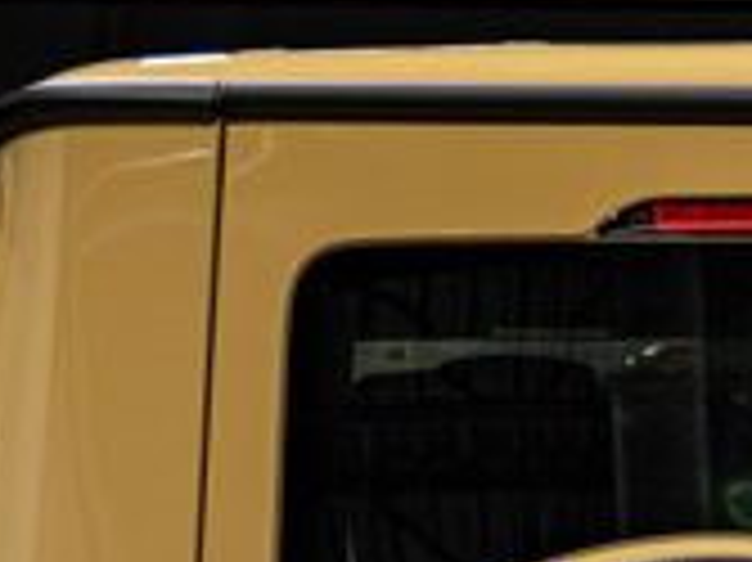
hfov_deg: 8.2
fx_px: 5210
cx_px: 910
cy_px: 1126
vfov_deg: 6.0
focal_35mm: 240
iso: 1600
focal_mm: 39
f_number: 4
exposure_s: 1/100
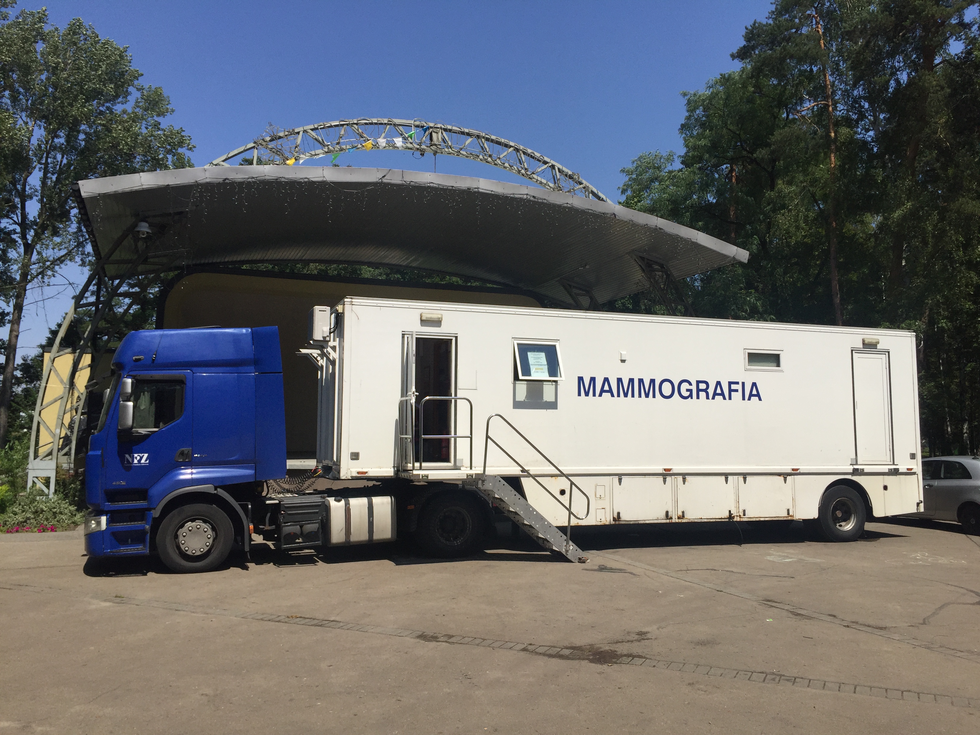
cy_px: 368
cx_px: 490
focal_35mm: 29
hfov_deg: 61.7
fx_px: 821
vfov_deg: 48.2
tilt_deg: +5.5
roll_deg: -1.2
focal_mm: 4.15
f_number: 2.2
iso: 32
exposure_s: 1/4405
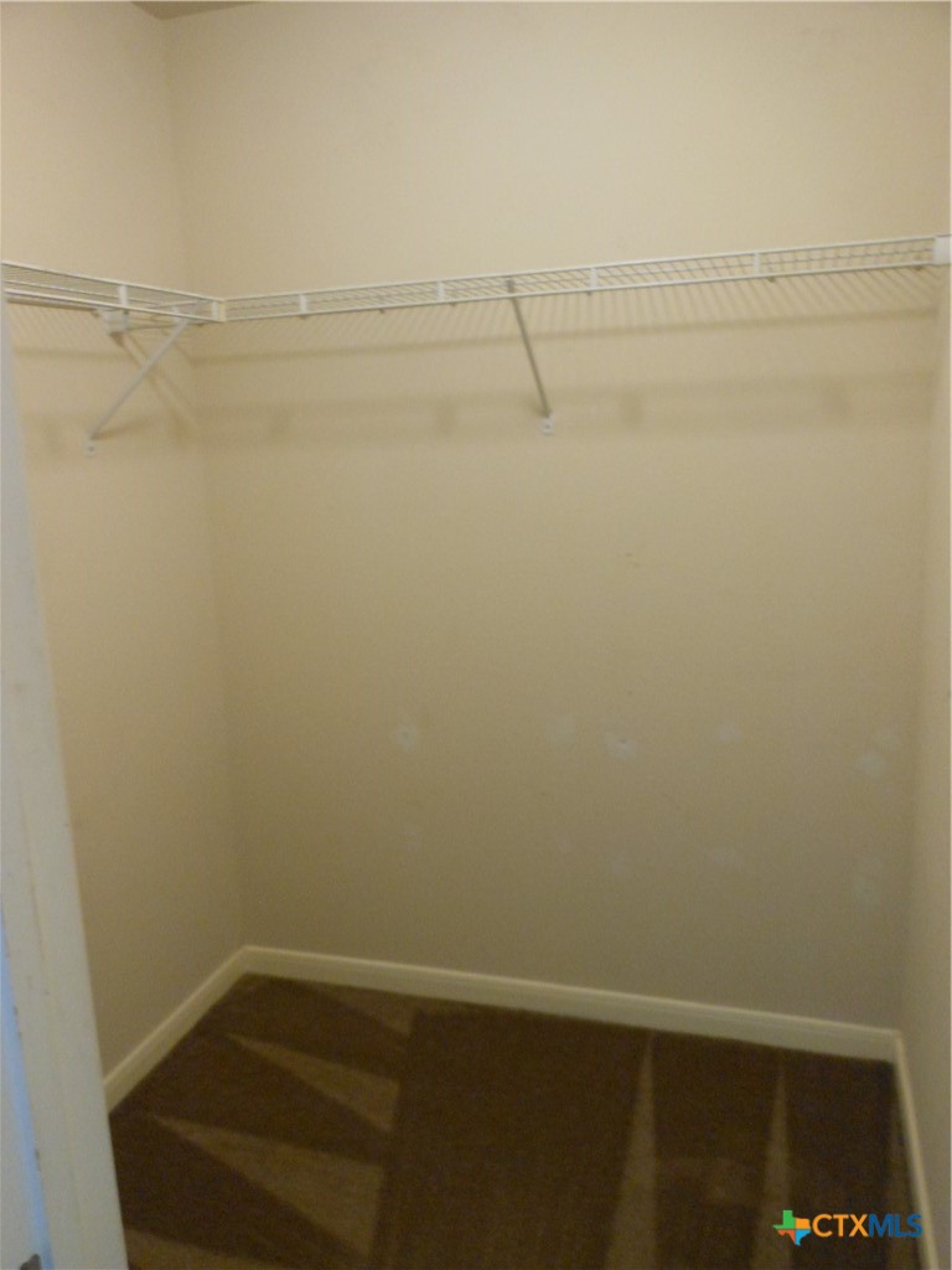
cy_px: 635
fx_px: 1027
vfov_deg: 63.4
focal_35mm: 28
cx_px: 476
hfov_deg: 49.7
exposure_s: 1/10
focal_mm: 5
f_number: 3.7
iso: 400
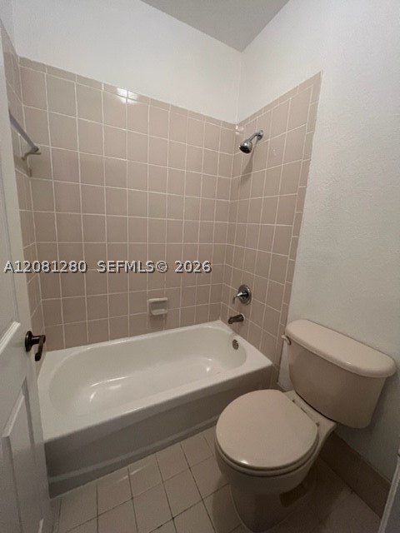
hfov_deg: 89.9
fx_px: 200
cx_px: 200
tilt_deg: -10.2
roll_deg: -4.2
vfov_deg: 106.2
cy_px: 266
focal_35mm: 13
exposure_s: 1/60
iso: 400
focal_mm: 1.57
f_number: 1.8
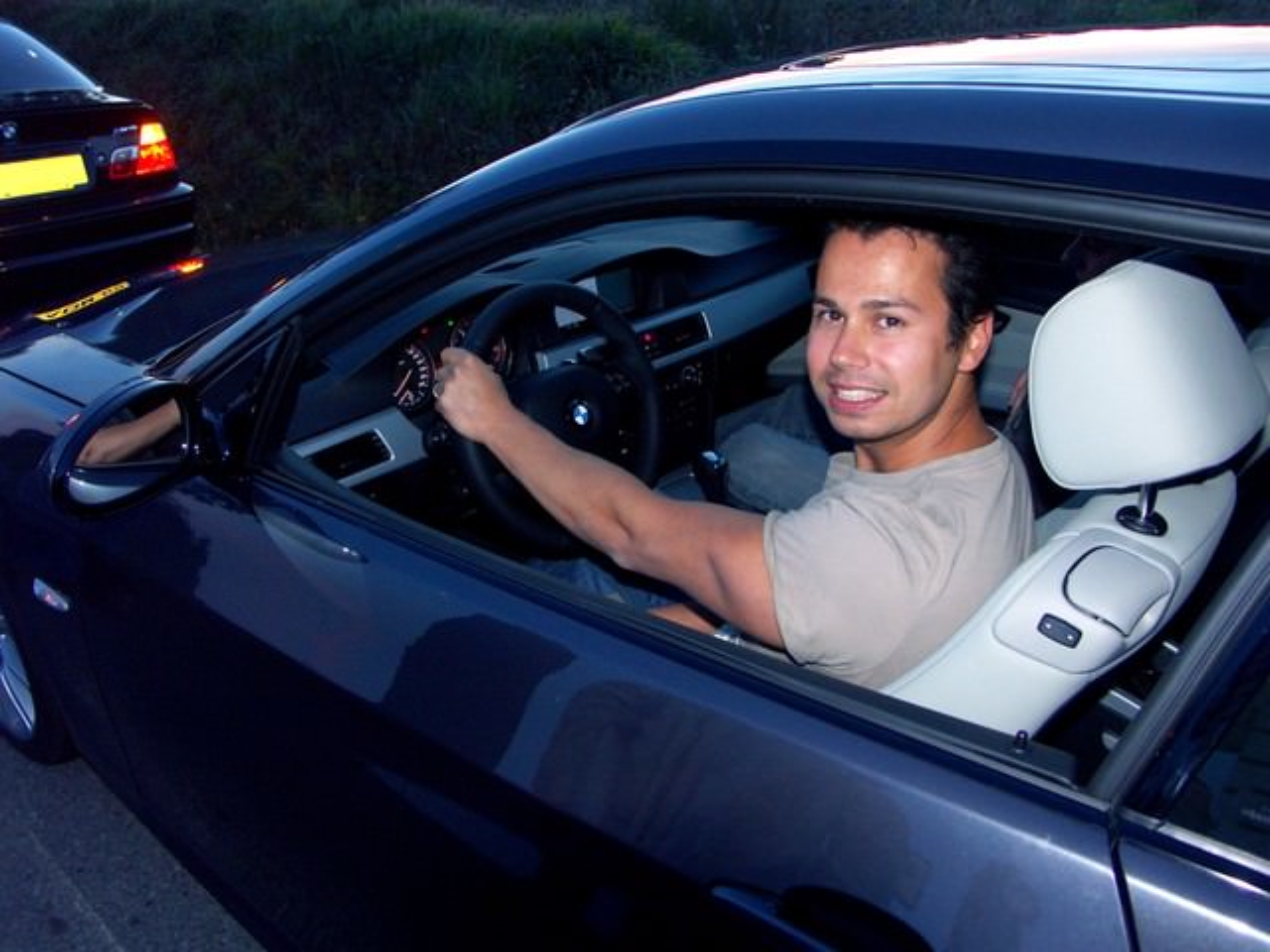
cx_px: 635
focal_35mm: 28
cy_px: 476
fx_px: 1027
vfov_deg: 49.7
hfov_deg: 63.4
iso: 200
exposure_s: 1/50
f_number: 2.8
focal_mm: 7.2
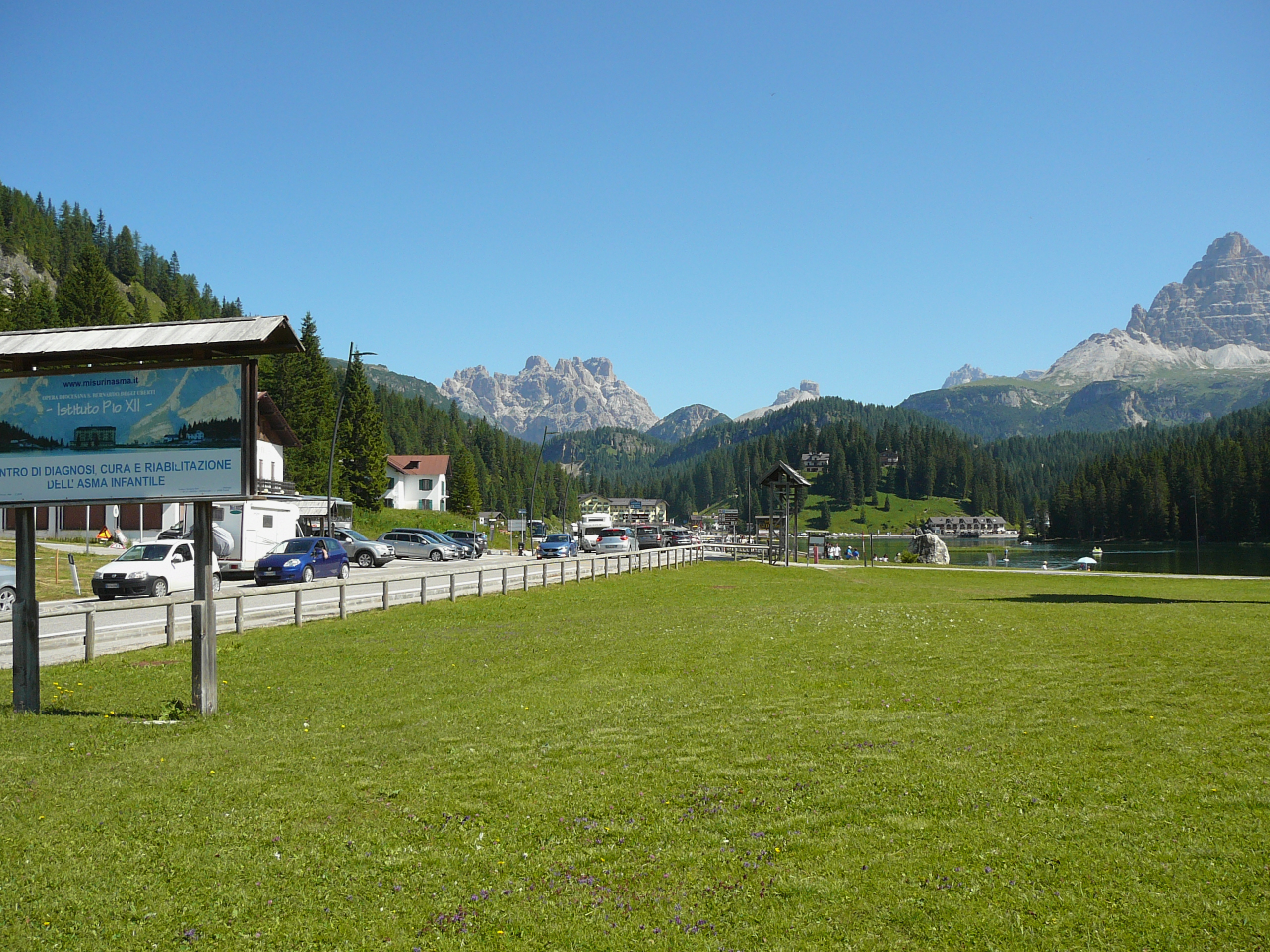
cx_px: 635
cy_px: 476
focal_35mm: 35
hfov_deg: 52.6
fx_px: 1284
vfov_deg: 40.7
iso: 80
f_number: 5
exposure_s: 1/400
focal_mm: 5.2
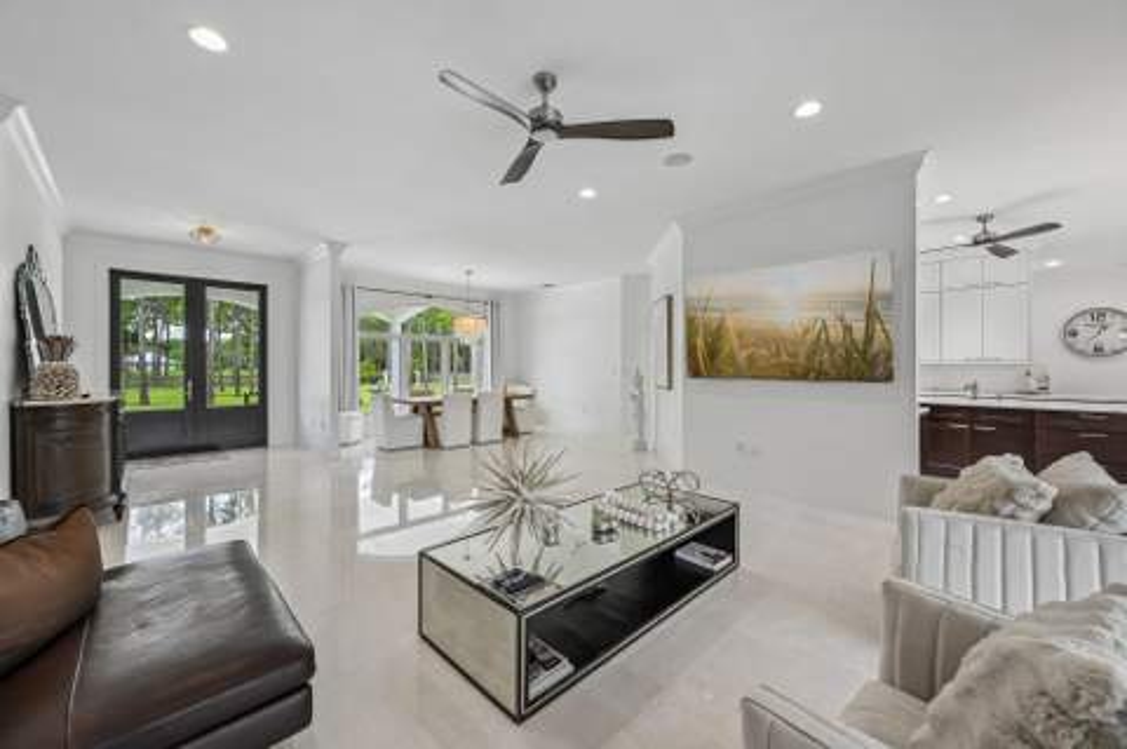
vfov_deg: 81.1
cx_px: 564
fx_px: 438
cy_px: 374
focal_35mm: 14
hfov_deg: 104.3
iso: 3200
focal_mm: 14
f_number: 8
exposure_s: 1/320
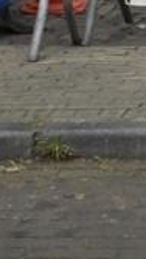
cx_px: 582
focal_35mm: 218
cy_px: -162
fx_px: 1500
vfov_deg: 9.5
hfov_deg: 5.0
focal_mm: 35
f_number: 20
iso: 4500
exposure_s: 1/1600
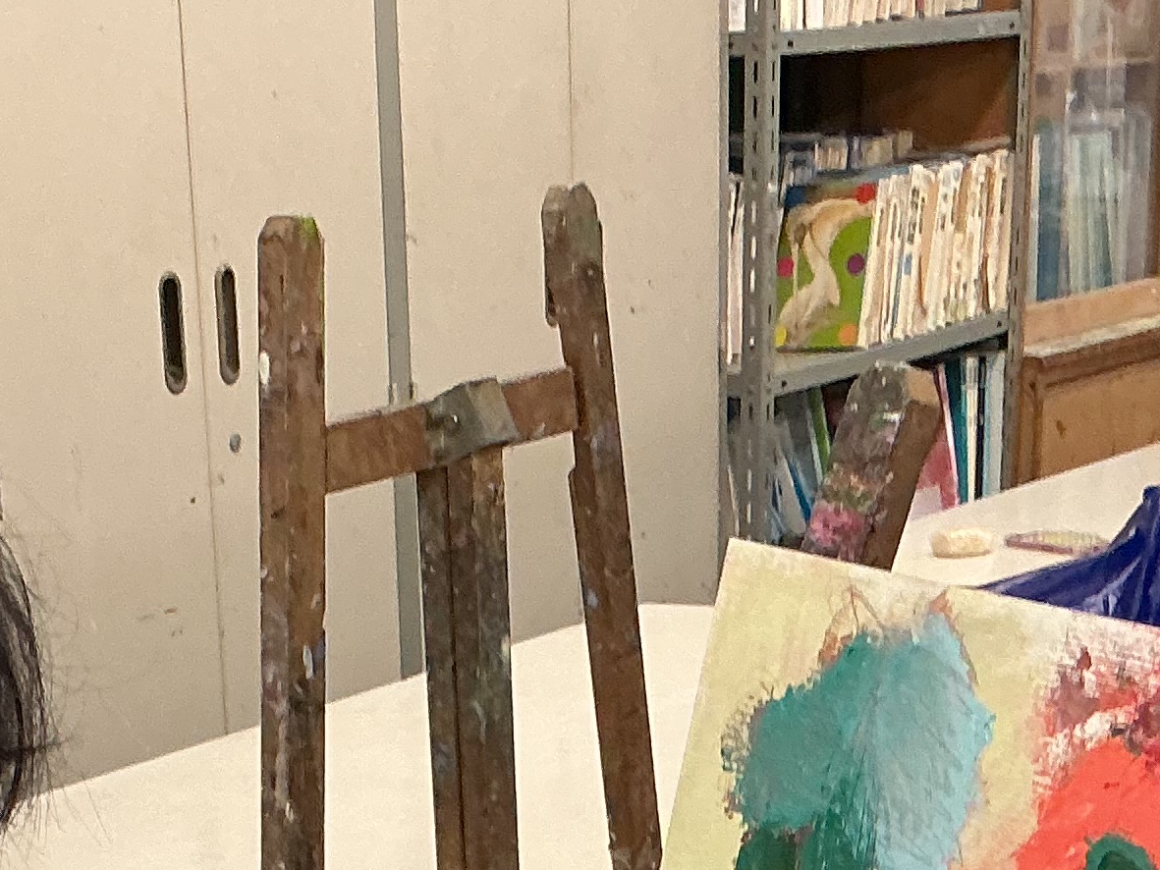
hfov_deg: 19.7
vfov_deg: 13.7
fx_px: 3318
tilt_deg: -23.6
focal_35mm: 99
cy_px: 1428
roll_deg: +2.0
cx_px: 350
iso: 100
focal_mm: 3
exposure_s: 1/60
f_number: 1.8
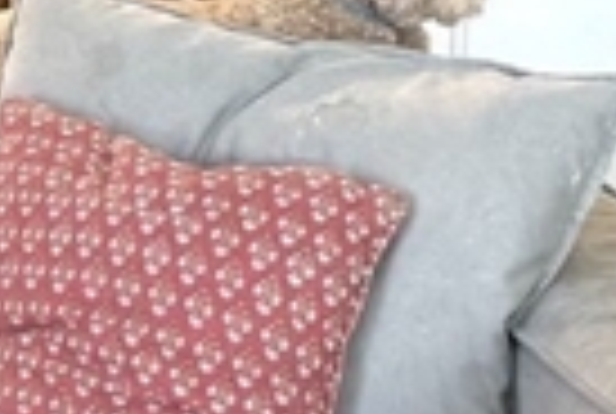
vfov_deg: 7.1
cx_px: -531
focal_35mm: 186
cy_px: -459
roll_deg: -0.6
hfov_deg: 10.3
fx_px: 3190
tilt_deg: -4.7
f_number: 1.78
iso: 80
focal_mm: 6.76
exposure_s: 1/120
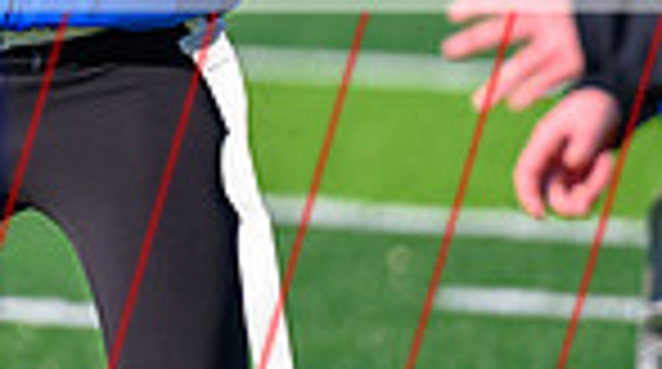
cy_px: -90
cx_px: -15
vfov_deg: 1.1
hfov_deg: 2.0
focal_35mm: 1106
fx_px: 19376
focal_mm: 200
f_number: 2.8
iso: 72
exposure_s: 1/800
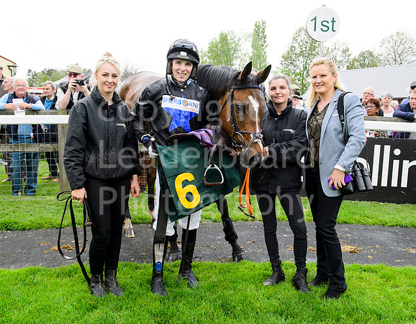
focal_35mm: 37
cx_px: 217
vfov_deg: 39.4
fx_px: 452
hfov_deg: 49.4
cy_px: 167
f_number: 7.1
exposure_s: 1/200
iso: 200
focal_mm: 32
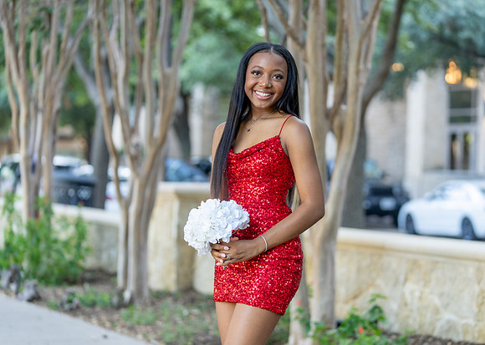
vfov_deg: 12.8
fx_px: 1538
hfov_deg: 17.9
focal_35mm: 112
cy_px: 172
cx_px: 259
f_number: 2.8
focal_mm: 103
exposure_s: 1/320
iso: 800
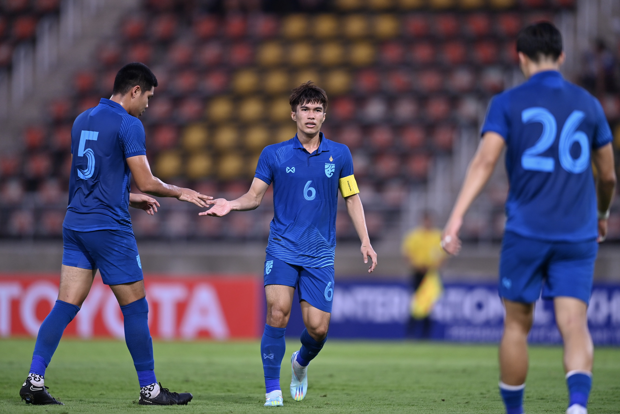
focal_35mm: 400
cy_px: 207
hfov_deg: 5.2
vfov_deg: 3.4
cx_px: 310
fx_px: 6888
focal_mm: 400
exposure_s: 1/1000
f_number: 2.8
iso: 1000
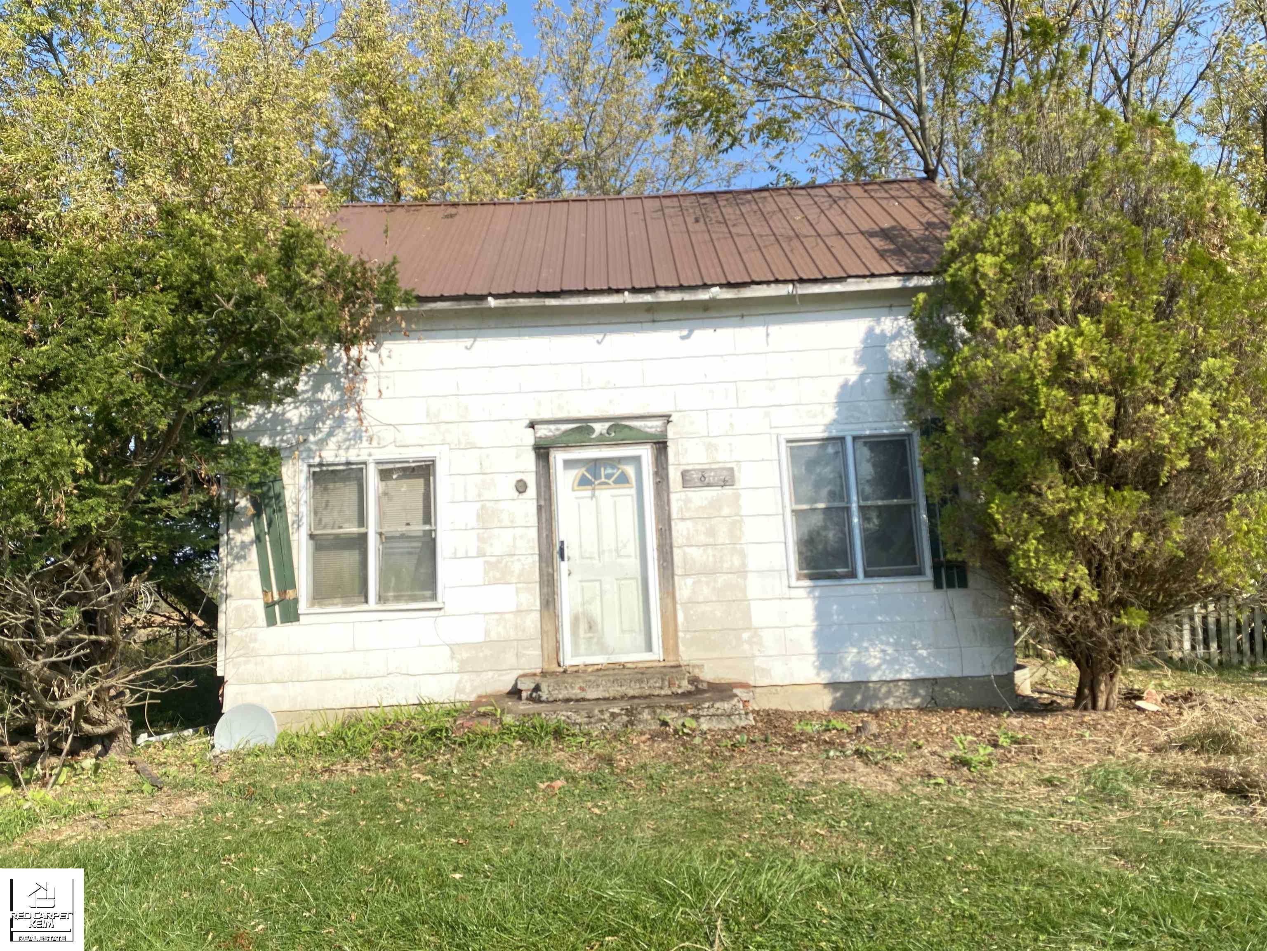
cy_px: 476
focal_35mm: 26
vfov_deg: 53.1
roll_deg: +2.5
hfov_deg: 67.3
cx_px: 634
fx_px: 952
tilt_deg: +5.1
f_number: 1.8
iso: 32
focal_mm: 4.25
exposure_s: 1/669
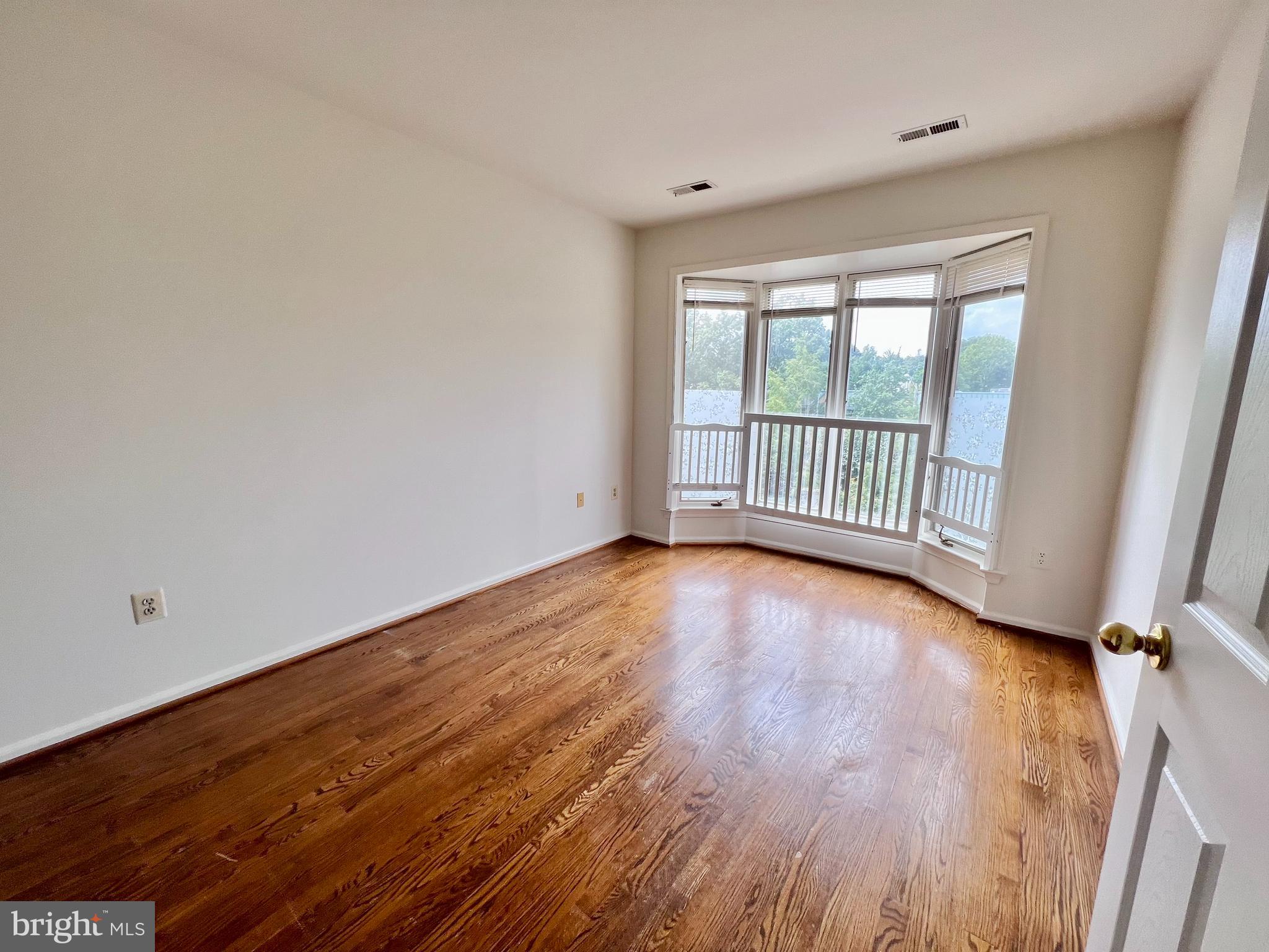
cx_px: 634
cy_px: 476
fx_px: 477
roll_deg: -0.8
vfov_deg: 89.9
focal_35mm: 13
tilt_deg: -10.9
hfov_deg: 106.2
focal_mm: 1.57
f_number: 1.8
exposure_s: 1/160
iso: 32
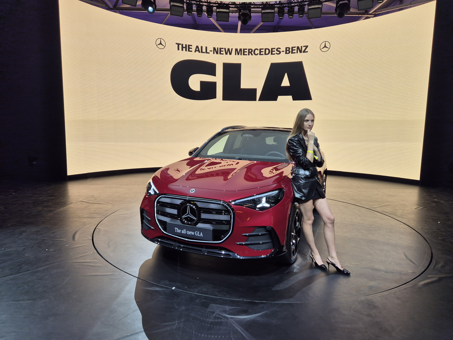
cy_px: 170
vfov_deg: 58.9
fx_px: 301
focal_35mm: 23
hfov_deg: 73.9
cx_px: 226
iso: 25
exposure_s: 1/250
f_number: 1.8
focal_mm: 5.4
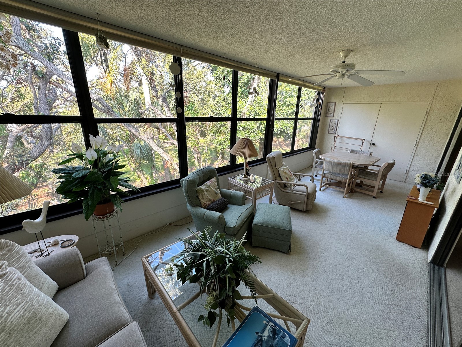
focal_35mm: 14
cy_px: 174
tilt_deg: -17.5
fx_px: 187
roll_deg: -1.8
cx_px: 231
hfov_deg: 102.1
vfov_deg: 85.7
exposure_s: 1/99
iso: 50
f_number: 2.2
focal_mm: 2.22
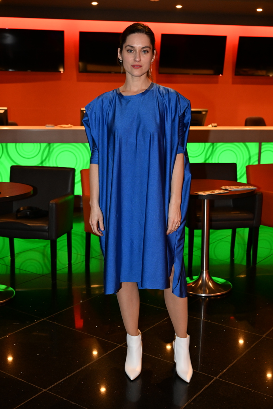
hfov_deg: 28.6
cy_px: 204
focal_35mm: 47
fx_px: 535
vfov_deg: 41.9
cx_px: 136
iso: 2500
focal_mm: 47
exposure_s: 1/50
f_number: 5.6
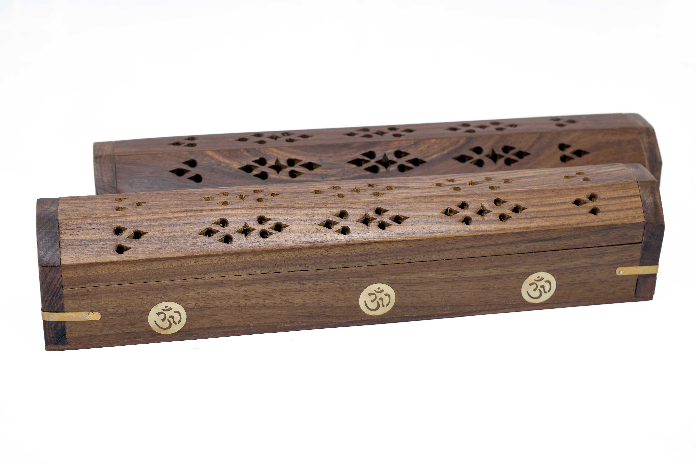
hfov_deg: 32.9
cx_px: 348
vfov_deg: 22.3
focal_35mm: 61
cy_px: 232
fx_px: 1179
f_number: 8
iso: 125
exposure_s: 1/25
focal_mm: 61
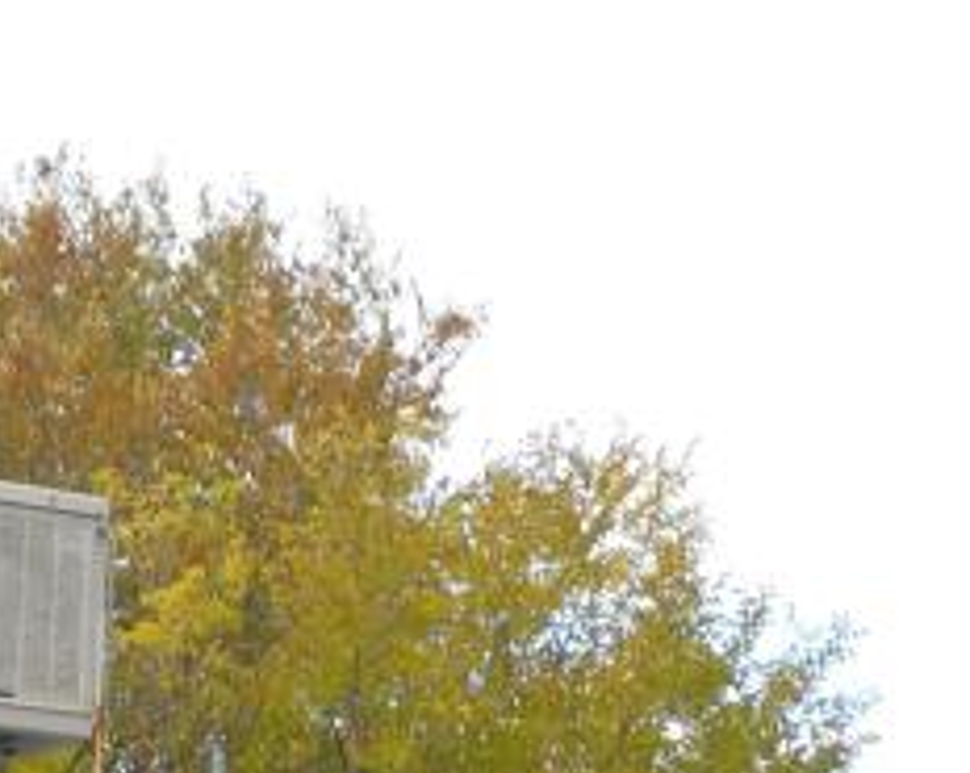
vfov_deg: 10.3
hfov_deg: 13.5
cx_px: -242
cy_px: 1575
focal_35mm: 138
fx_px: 3957
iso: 80
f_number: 2.8
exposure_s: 1/250
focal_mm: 5.7
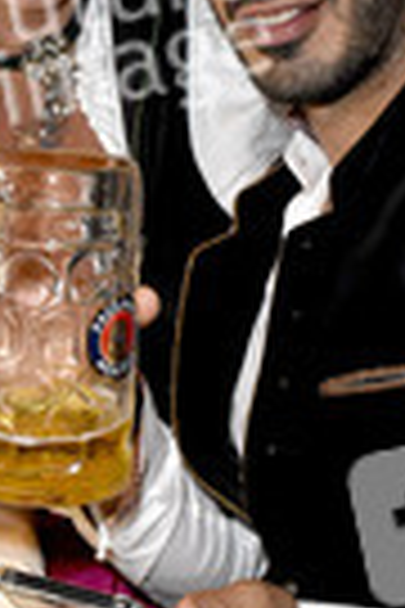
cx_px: 171
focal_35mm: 102
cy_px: 275
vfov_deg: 19.9
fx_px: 1729
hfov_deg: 13.4
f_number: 6.3
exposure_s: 1/60
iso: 3200
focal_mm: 23
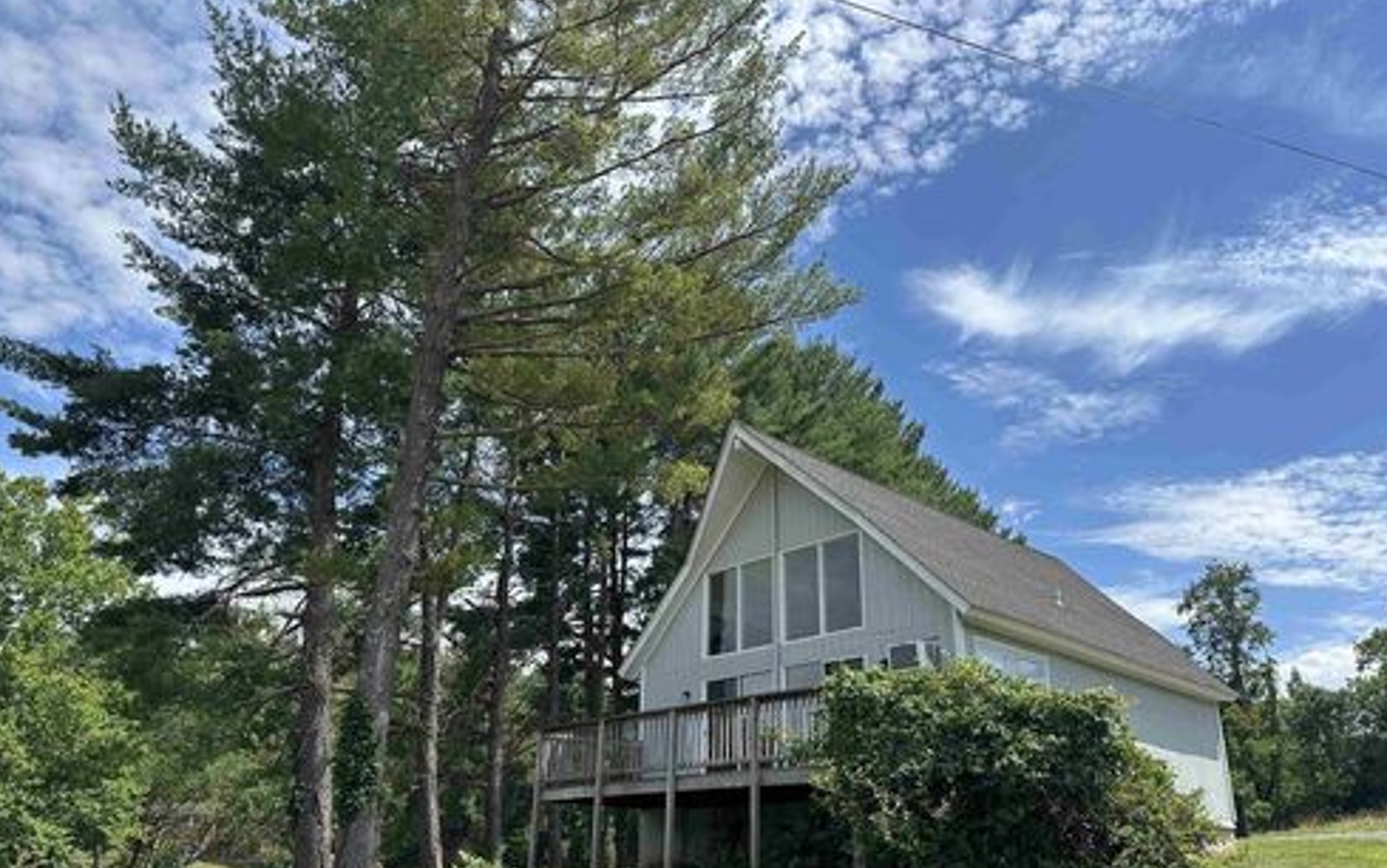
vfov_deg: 47.5
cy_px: 501
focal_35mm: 26
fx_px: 983
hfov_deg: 70.4
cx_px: 701
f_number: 1.78
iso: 80
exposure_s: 1/4348
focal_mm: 6.86
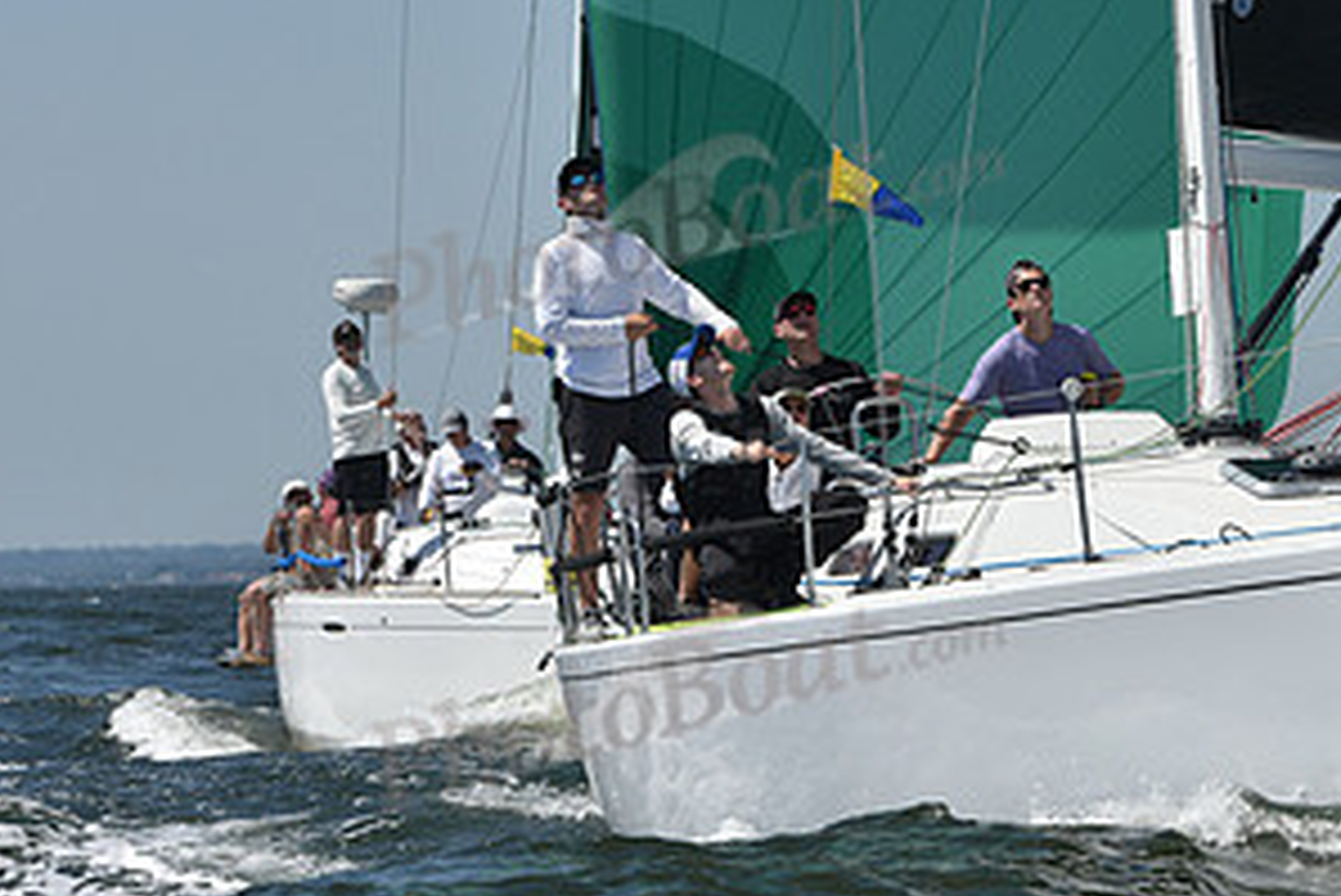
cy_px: 398
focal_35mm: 263
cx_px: 1242
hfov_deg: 7.8
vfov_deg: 5.2
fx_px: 9801
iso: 250
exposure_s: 1/1250
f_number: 9
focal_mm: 135
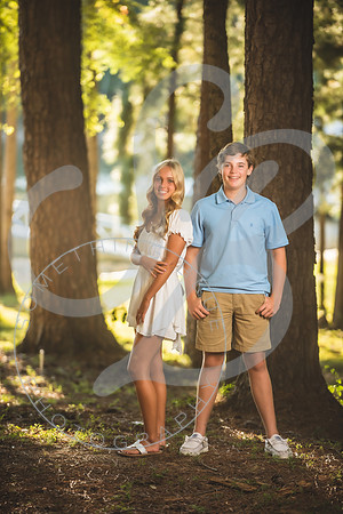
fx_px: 2215
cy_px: 257
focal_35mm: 155
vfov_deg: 13.2
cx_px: 172
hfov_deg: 8.9
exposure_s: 1/200
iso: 100
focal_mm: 155
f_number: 2.8
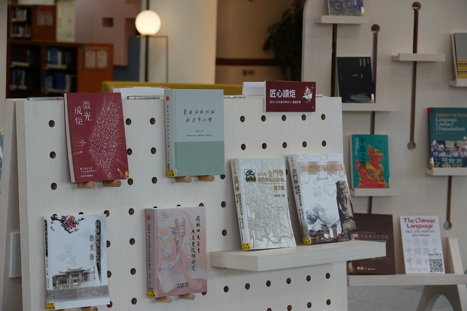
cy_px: 156
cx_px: 234
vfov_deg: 13.7
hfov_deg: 20.4
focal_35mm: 100
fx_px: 1297
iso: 400
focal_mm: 36.72
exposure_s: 1/100
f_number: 4
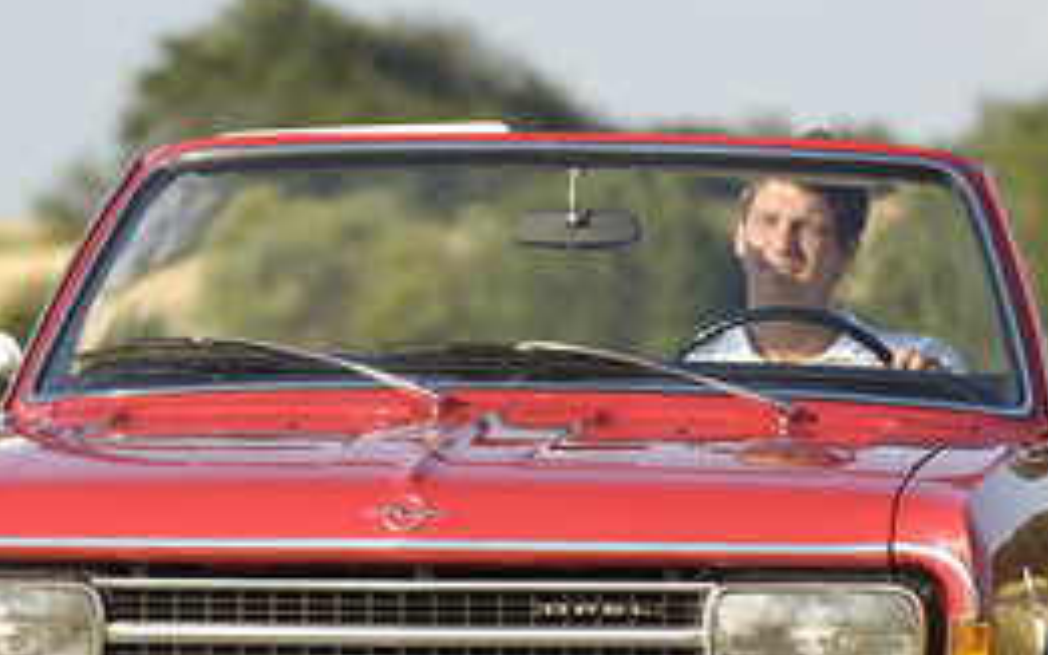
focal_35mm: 561
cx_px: 389
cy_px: 657
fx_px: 16019
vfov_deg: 2.3
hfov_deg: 3.7
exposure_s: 1/500
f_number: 5.6
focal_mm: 160
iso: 160
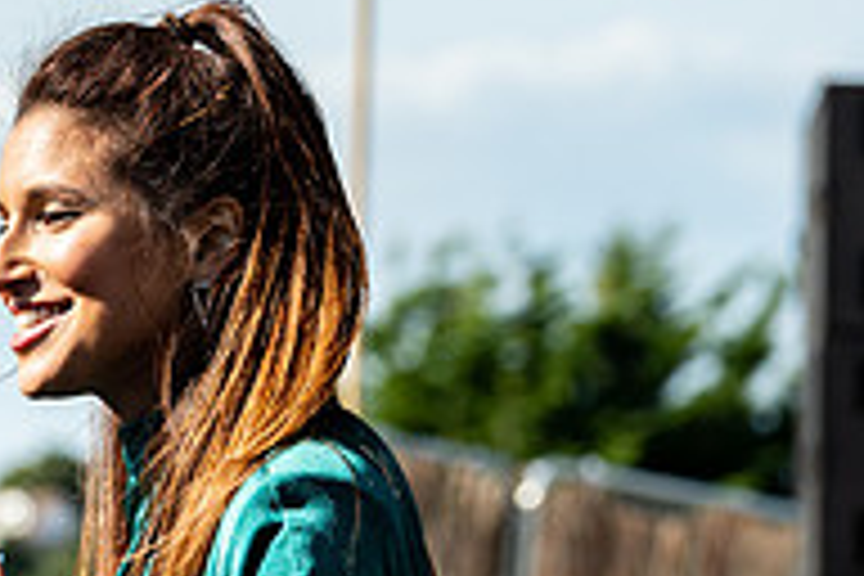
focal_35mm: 362
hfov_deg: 5.7
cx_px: -256
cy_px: 436
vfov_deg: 3.8
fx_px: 8687
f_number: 5.6
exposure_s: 1/640
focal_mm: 120
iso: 100
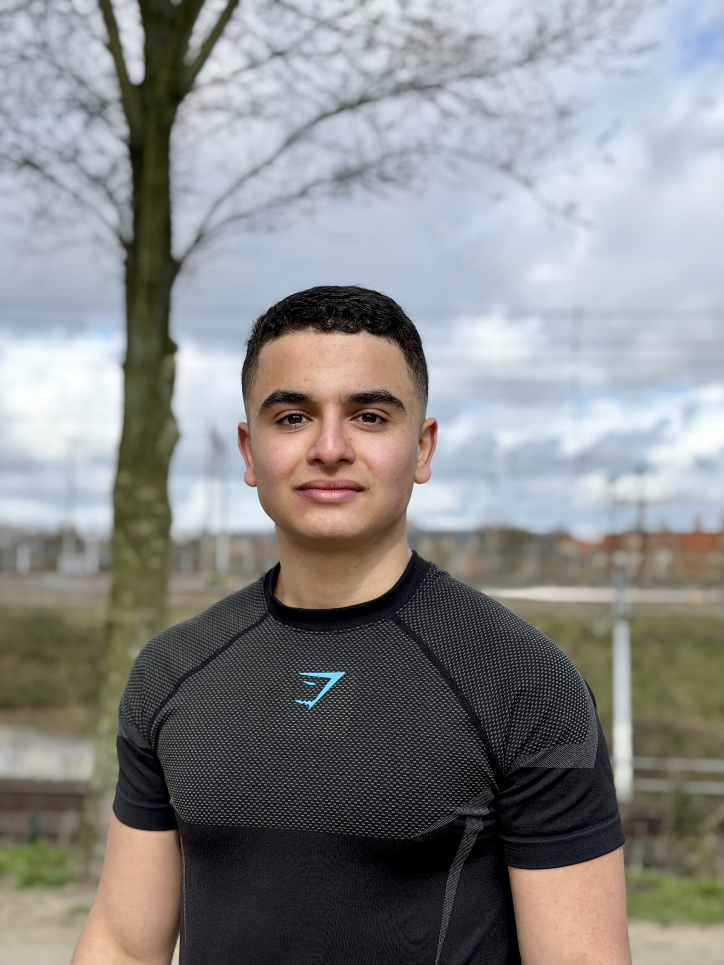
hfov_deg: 30.3
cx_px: 362
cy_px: 482
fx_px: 1339
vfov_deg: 39.7
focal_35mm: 48
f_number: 1.78
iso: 64
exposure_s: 1/4098
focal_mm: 6.76
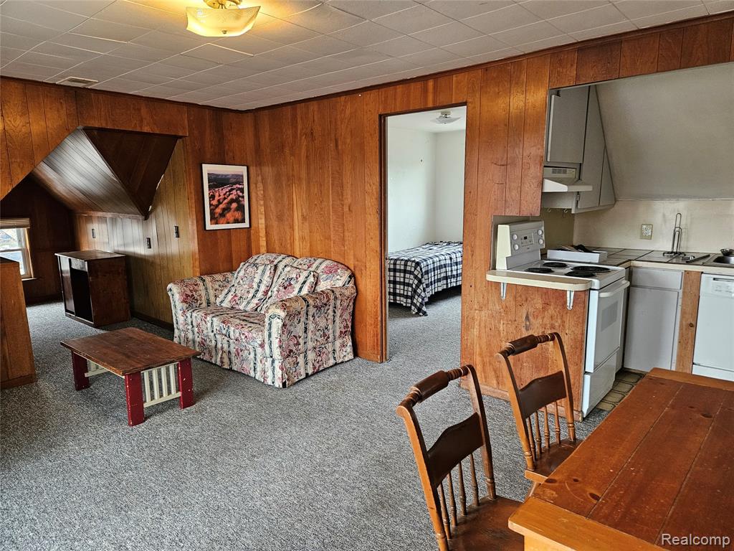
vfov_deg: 58.9
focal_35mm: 23
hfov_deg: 73.9
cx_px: 367
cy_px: 276
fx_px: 488
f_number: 1.8
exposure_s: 1/120
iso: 400
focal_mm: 5.4
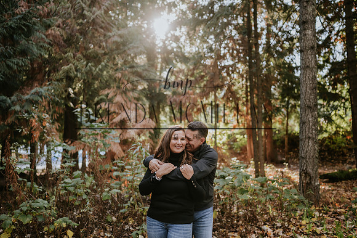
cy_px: 126
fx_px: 369
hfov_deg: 51.6
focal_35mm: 37
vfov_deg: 35.7
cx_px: 181
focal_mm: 35
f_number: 1.8
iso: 400
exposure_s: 1/500
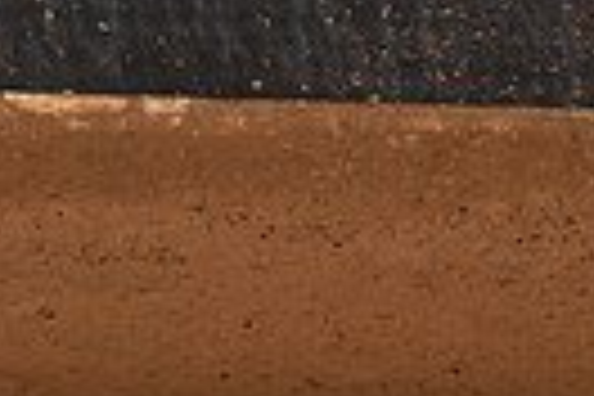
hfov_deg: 2.0
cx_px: 1228
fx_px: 17340
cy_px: -223
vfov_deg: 1.3
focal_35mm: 1051
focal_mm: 240
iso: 1000
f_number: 5.6
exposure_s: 1/250
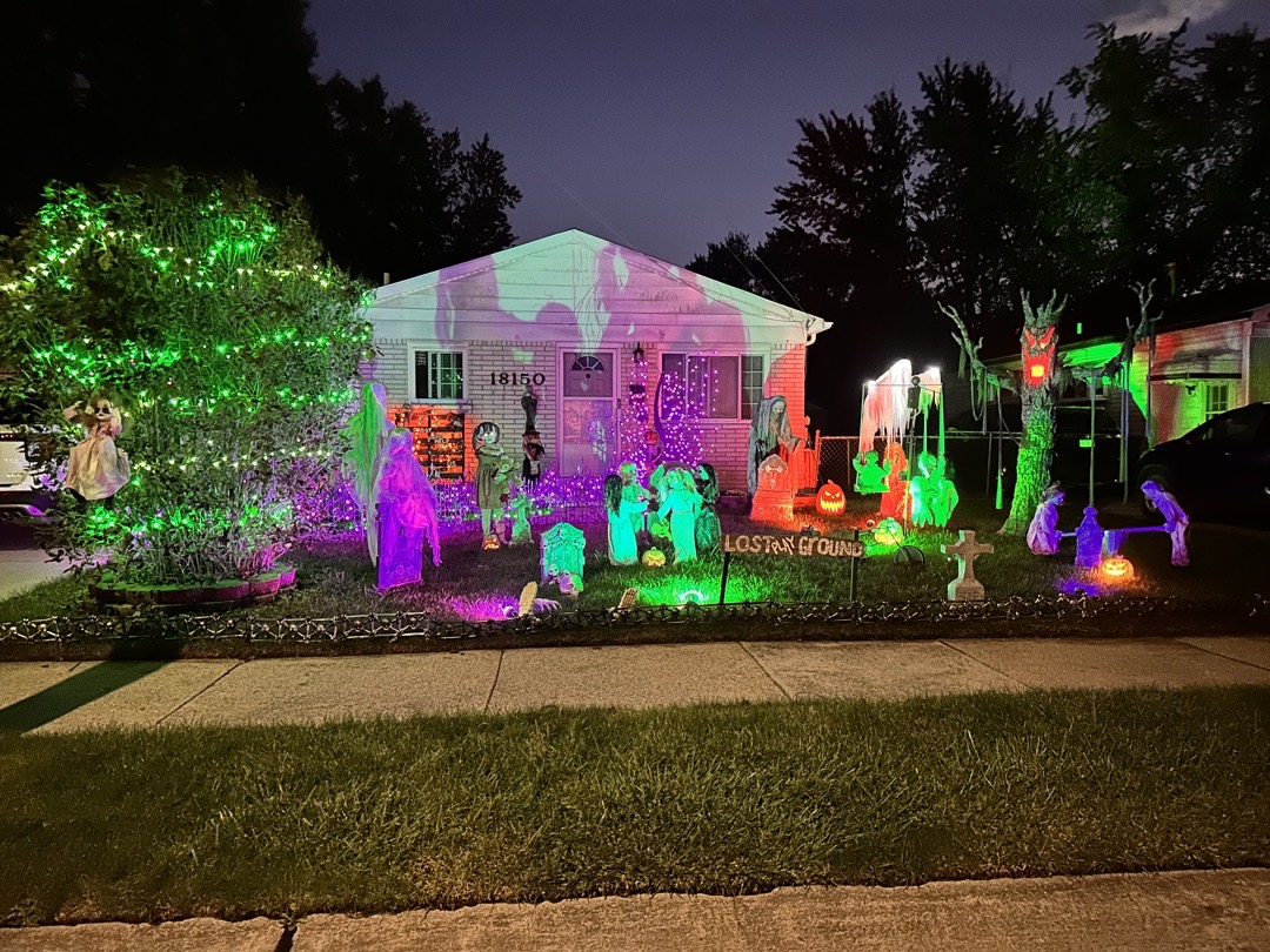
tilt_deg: -0.4
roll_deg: -1.1
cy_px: 476
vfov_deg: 56.8
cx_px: 635
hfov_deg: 71.6
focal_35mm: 24
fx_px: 881
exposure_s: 1/20
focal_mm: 6.86
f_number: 1.78
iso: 2000
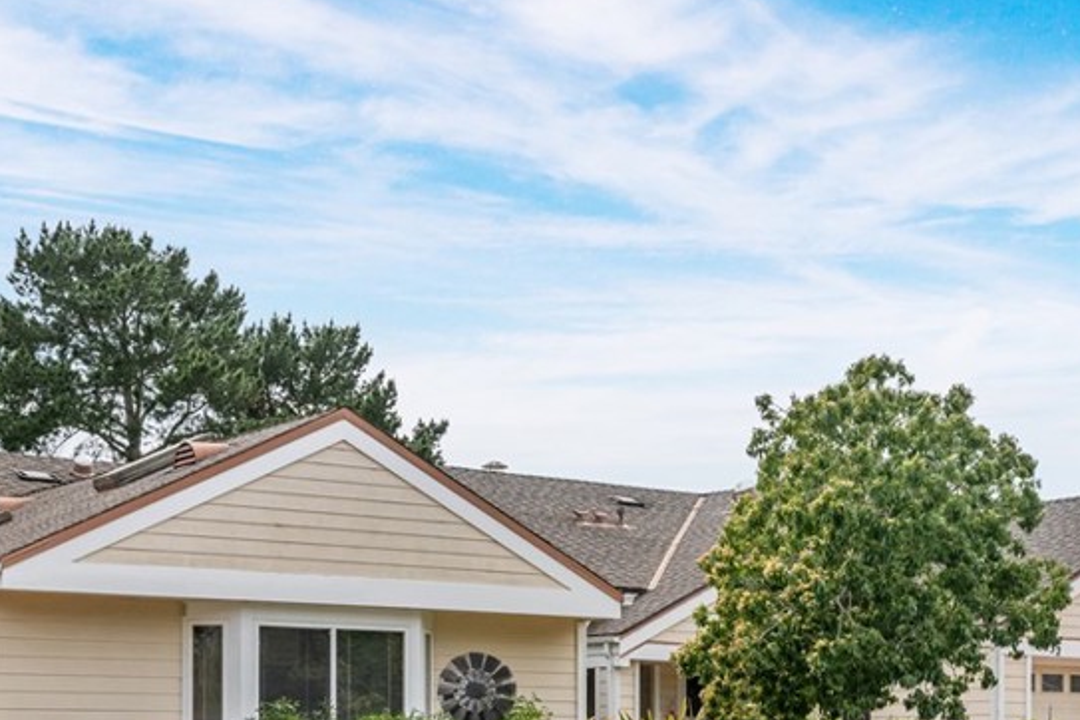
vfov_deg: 20.3
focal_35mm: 66
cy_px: 624
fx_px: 1980
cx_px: 724
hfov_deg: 30.3
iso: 1000
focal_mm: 35
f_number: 8
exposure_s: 1/2500
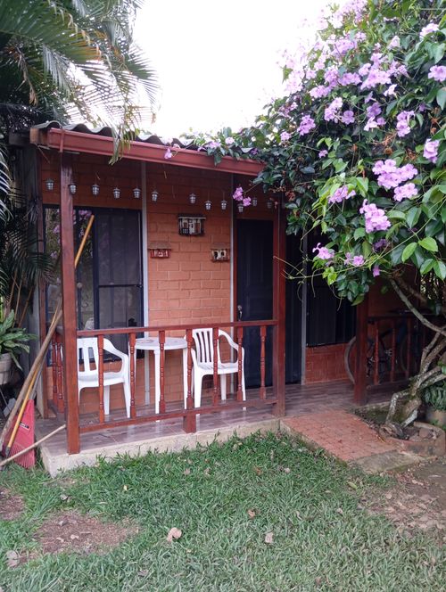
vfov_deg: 63.4
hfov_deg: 49.9
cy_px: 296
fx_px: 480
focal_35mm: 28
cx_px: 223
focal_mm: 4.22
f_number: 1.8
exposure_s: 1/40
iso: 741
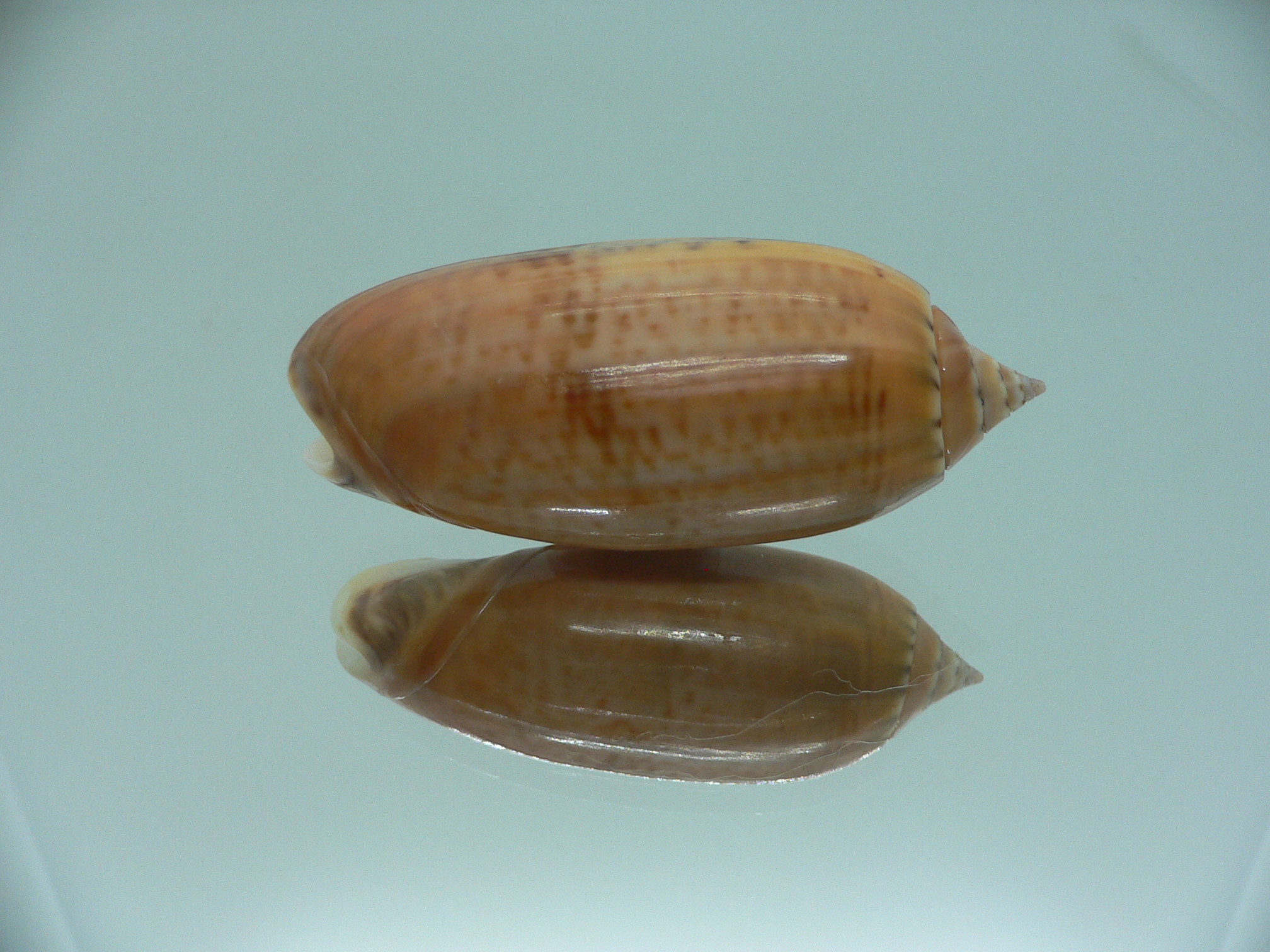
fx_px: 1284
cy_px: 476
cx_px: 635
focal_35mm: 35
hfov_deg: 52.6
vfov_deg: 40.7
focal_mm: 4.6
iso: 100
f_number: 2.8
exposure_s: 1/60
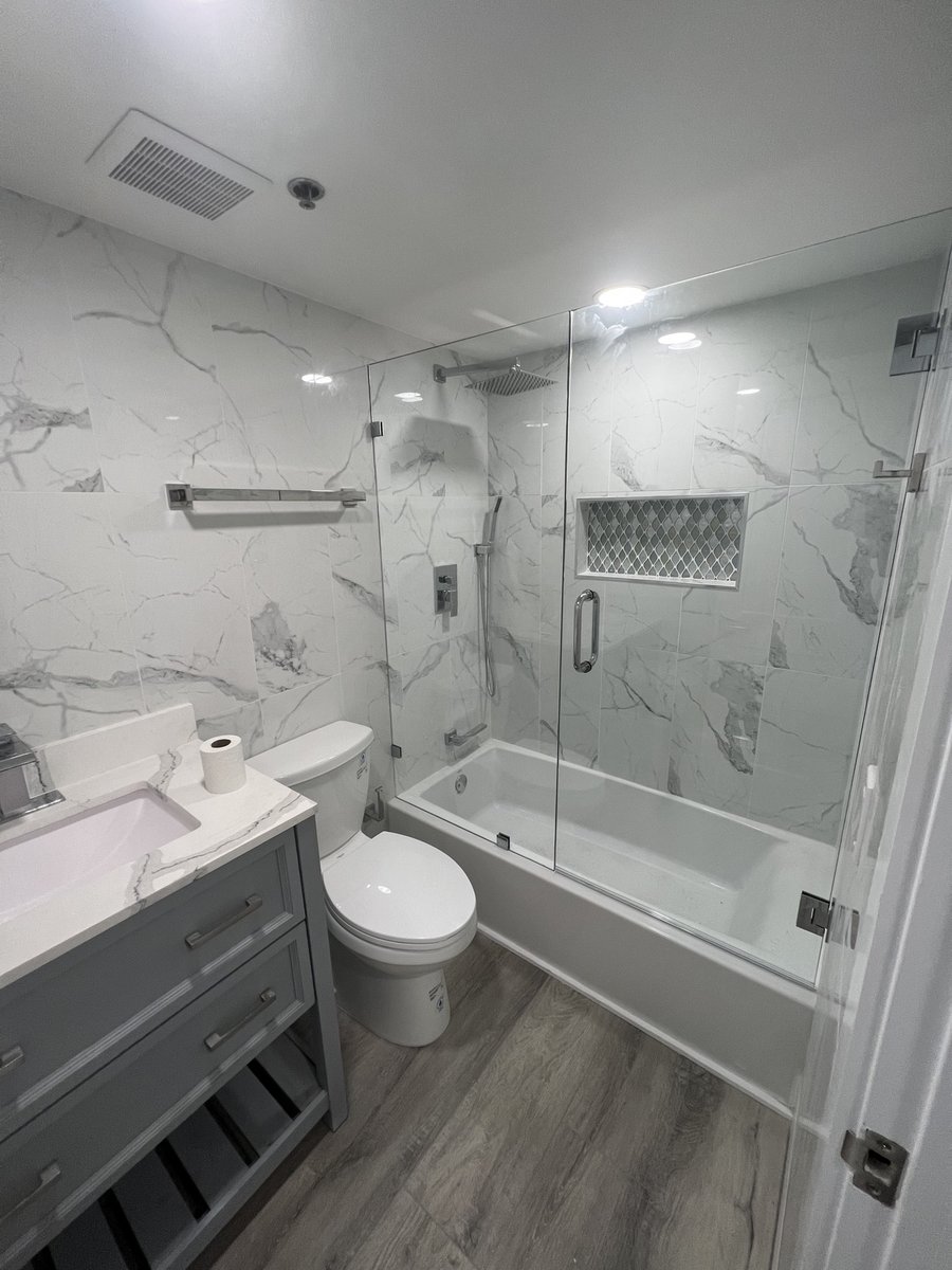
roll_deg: +1.2
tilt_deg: -14.5
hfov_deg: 89.9
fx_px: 477
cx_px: 476
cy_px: 635
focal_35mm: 13
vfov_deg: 106.2
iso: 100
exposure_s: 1/120
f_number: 1.8
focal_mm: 1.57
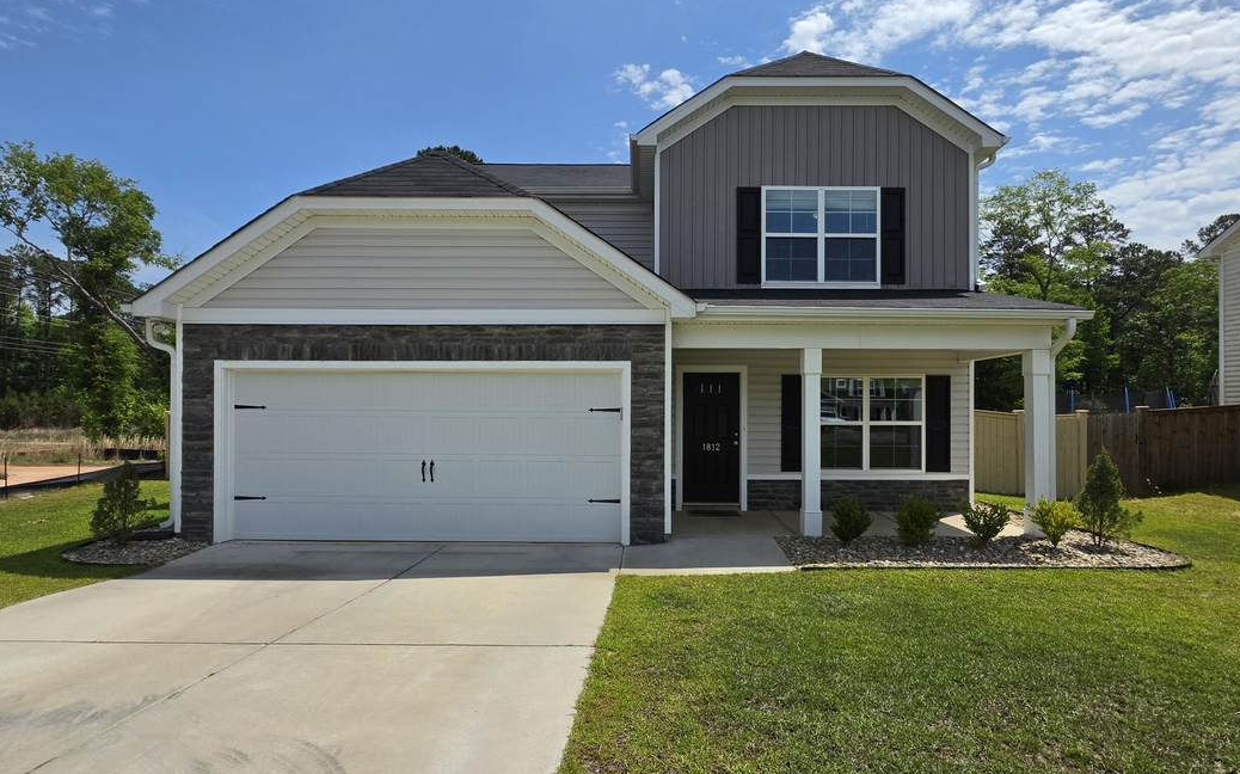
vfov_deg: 67.9
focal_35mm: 17
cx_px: 642
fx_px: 574
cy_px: 416
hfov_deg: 94.3
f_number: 1.9
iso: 32
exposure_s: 1/3569
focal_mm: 2.2
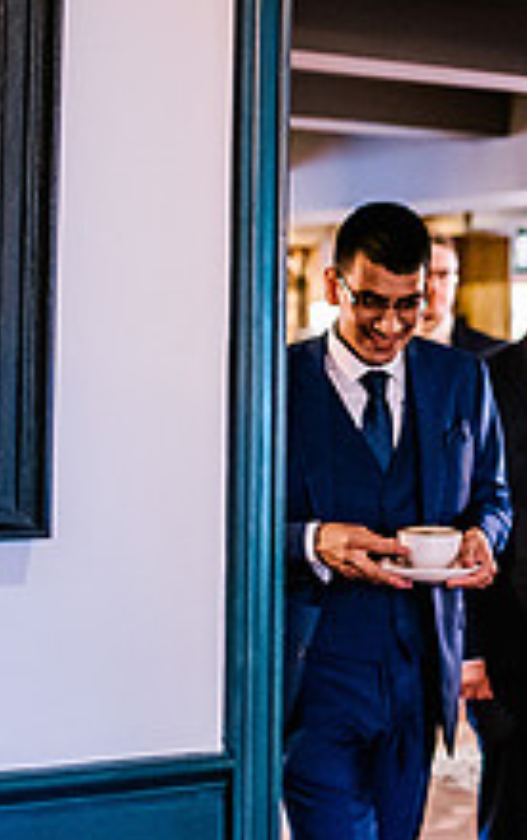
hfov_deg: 13.5
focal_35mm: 94
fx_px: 2154
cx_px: 680
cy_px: 239
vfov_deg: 21.9
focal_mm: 35
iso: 3200
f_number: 1.4
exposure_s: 1/250
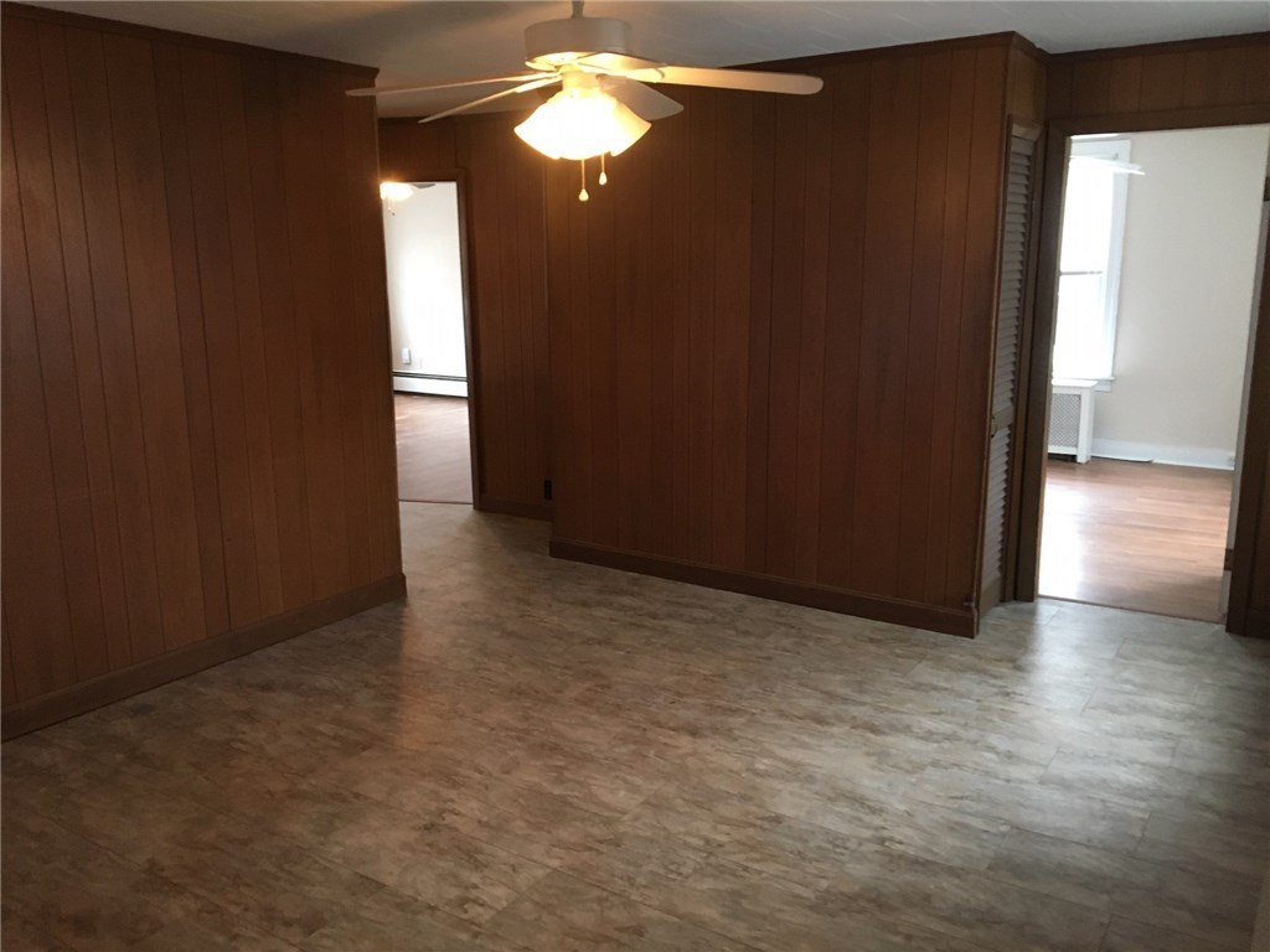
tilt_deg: -10.8
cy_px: 476
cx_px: 635
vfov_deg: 48.2
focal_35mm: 29
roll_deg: +0.9
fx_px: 1064
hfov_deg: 61.7
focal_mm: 4.15
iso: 200
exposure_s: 1/24
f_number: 2.2
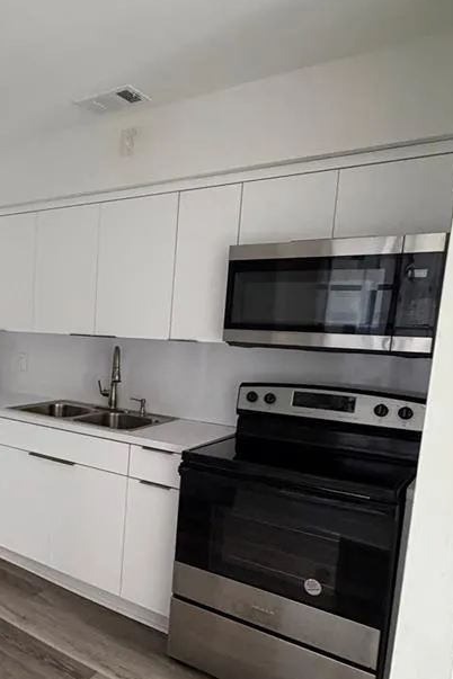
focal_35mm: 29
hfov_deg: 41.5
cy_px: 399
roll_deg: -1.7
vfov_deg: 63.2
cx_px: 47
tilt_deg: -6.9
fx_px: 547
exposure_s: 1/60
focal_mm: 2.22
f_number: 2.2
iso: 500
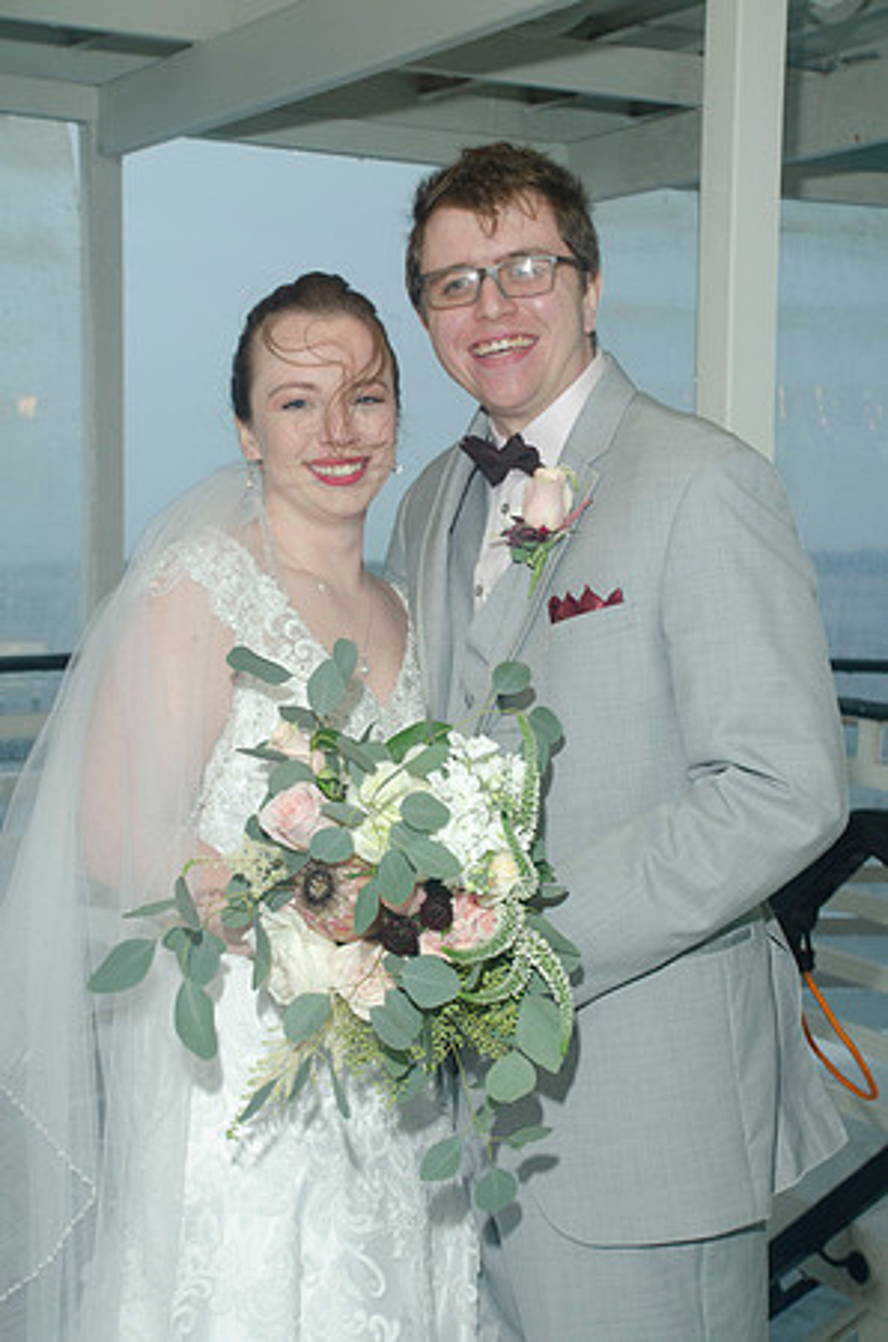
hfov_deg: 22.5
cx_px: 444
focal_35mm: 60
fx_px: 2230
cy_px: 671
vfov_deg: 33.5
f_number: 5.6
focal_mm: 40
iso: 400
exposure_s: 1/60
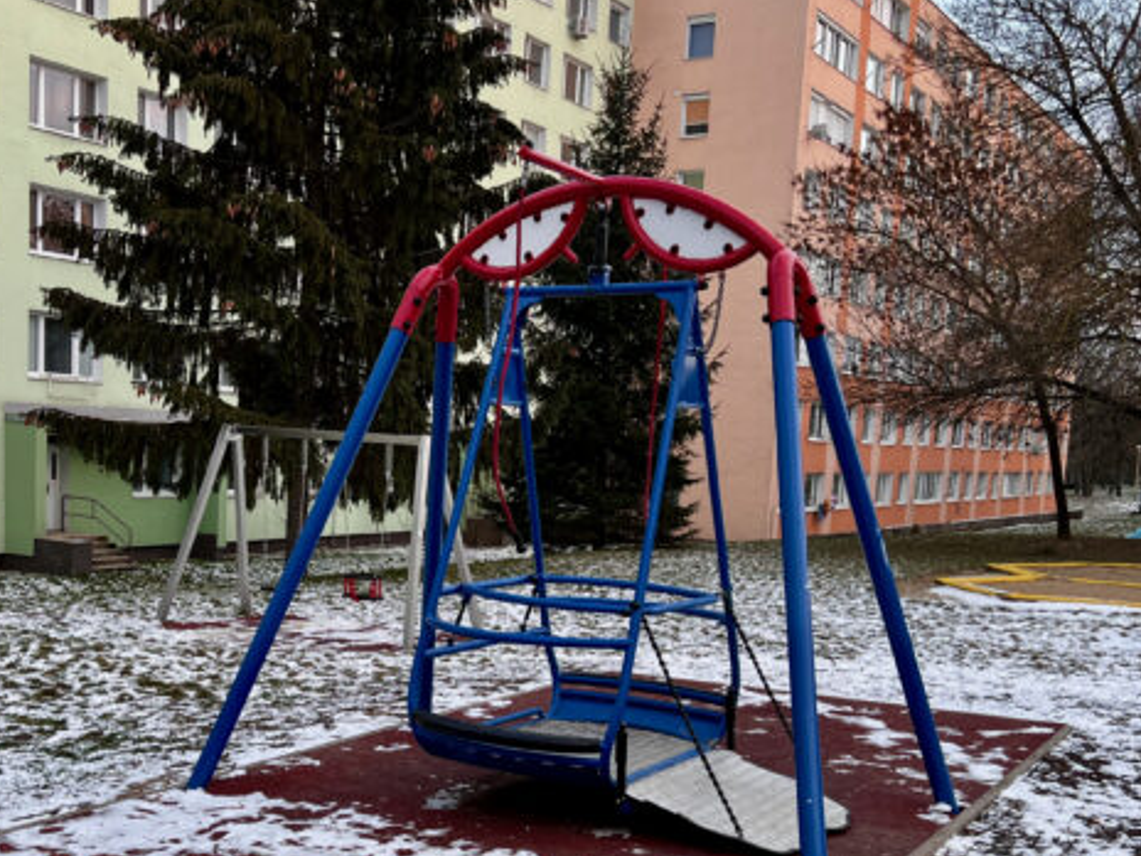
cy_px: 598
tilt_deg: -7.6
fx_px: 1417
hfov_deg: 43.6
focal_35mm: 43
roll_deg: -2.3
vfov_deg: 33.2
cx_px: 457
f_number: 1.5
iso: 40
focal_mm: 5.7
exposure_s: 1/121
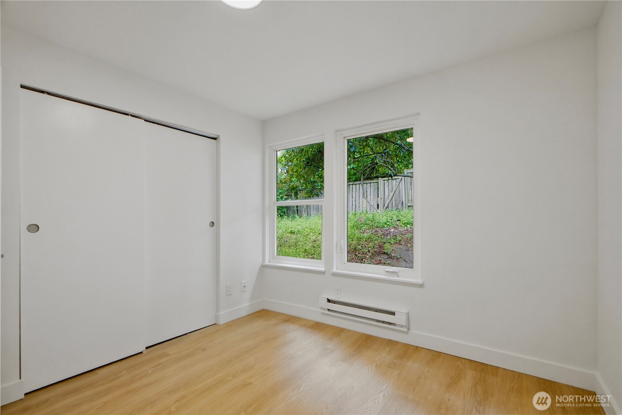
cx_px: 311
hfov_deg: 96.7
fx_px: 276
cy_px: 208
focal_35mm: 16
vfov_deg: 73.7
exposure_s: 1/8
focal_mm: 16
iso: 400
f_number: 9
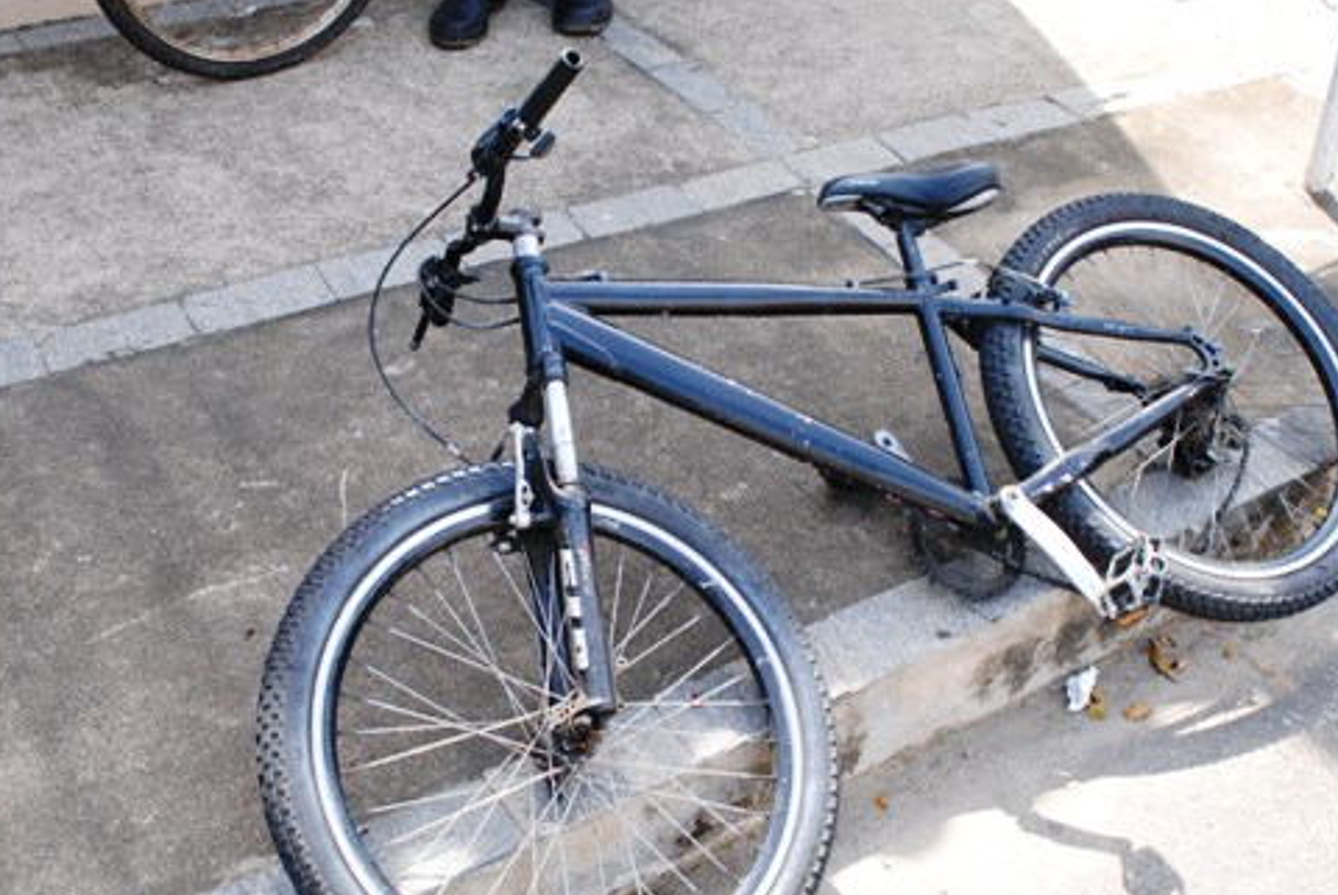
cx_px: 680
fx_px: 1637
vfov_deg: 30.5
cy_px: 502
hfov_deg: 44.5
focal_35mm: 44
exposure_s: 1/250
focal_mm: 22
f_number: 9
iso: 800
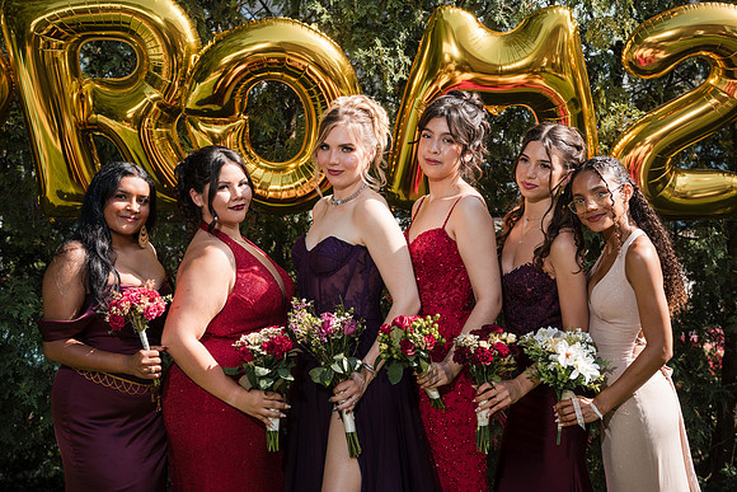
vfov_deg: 21.6
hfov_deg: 31.9
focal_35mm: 63
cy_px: 246
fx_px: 1290
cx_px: 368
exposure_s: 1/250
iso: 100
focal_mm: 63
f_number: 5
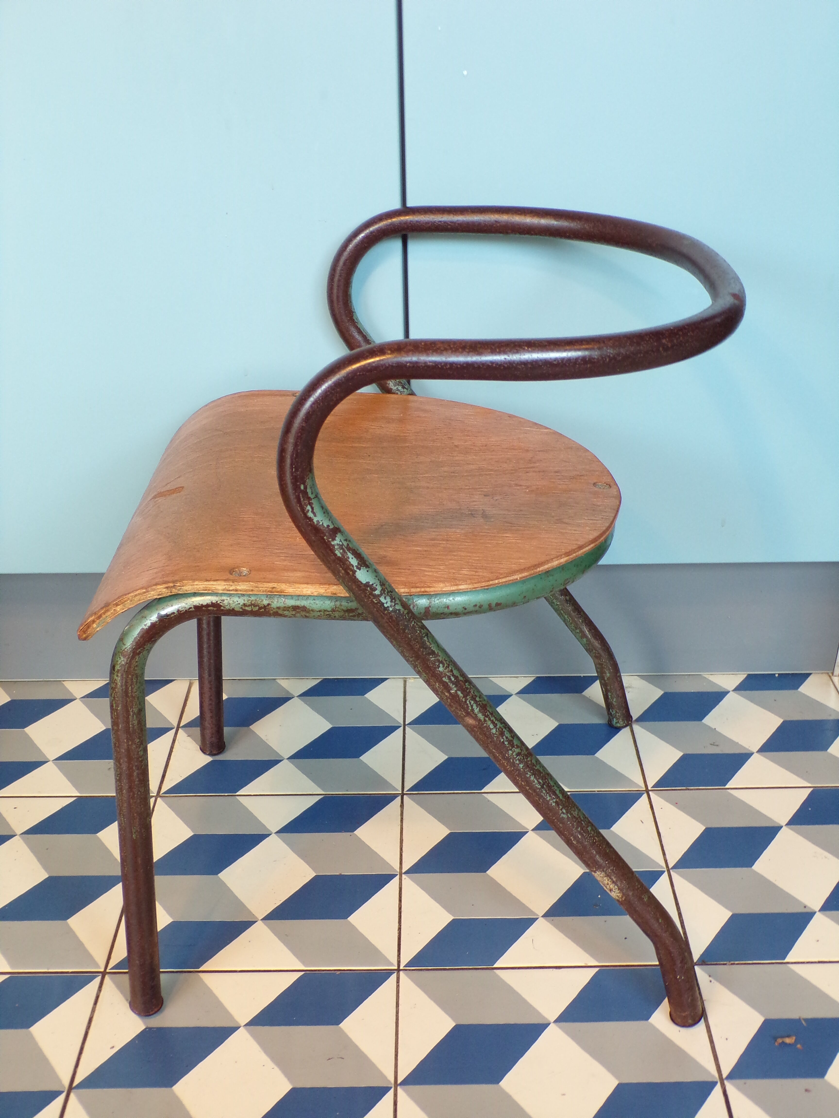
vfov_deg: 50.1
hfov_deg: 38.7
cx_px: 420
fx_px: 1196
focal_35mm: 37
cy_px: 559
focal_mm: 6.6
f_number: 3.3
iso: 200
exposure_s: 1/26
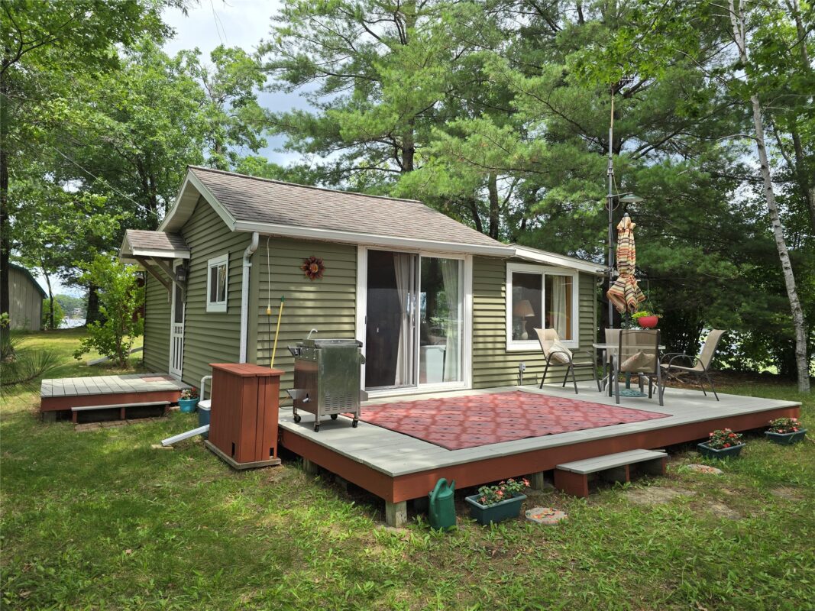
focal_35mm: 23
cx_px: 408
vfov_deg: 58.9
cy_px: 306
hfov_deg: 73.9
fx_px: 541
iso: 12
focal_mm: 6.3
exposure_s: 1/280
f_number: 1.7
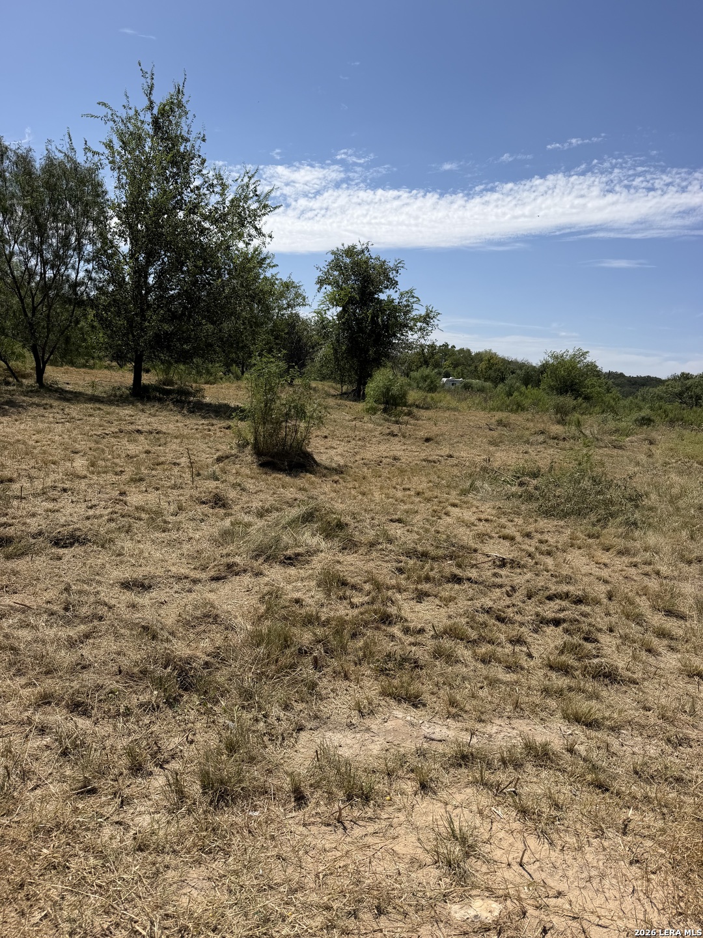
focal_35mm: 24
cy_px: 469
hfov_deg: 56.8
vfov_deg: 71.6
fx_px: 650
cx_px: 352
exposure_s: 1/6173
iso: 80
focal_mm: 6.76
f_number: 1.78
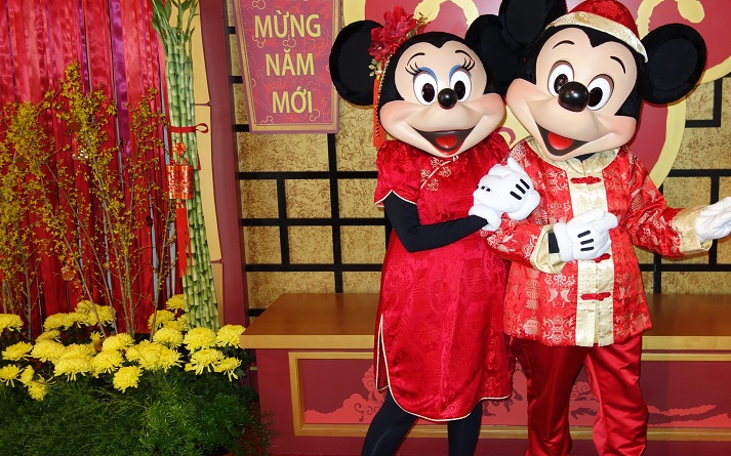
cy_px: 197
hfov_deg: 47.3
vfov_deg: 31.2
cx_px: 500
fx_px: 816
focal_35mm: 41
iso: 125
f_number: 1.8
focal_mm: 10.4
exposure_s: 1/250
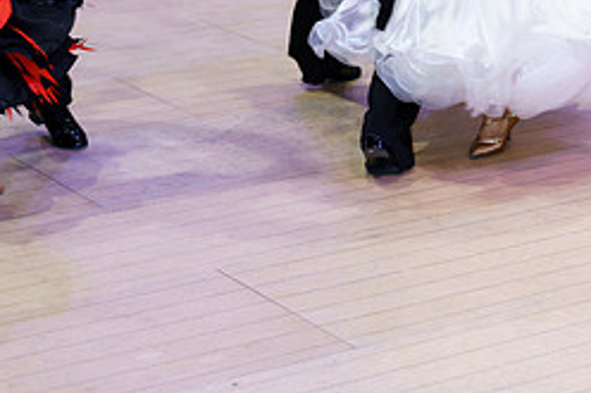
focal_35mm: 127
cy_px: -114
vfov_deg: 10.5
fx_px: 2083
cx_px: 331
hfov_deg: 16.1
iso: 640
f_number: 2.8
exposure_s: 1/200
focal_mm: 70
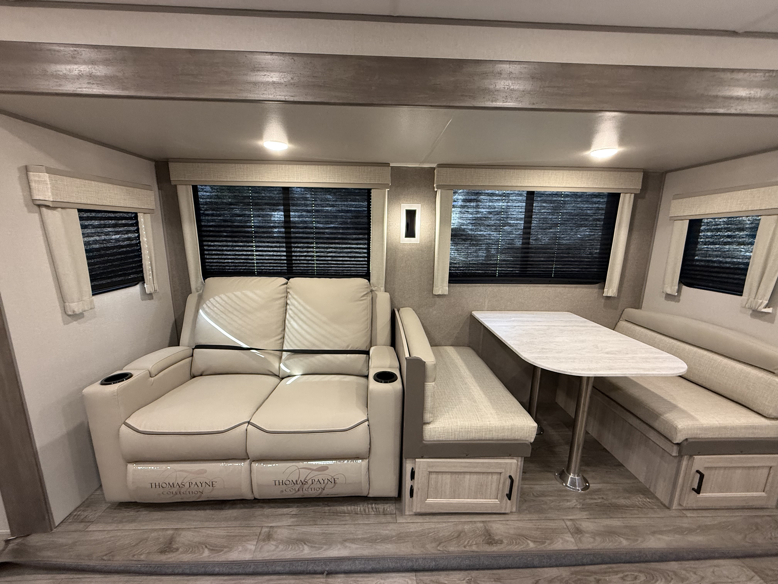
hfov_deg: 102.1
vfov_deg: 85.7
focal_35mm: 14
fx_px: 315
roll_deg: -0.2
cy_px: 292
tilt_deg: -13.2
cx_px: 389
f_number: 2.2
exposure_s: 1/67
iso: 320
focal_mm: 2.22
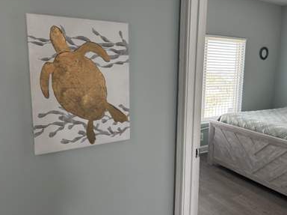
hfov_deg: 59.8
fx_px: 248
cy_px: 99
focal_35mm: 30
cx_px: 161
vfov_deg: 46.7
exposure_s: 1/111
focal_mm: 6.86
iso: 250
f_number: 1.78
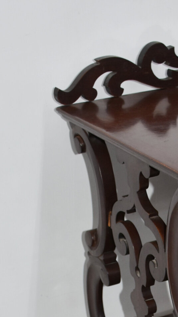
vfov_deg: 20.6
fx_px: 818
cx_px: 151
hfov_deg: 12.4
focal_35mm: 97
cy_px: 371
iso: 400
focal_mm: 23
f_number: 3.8
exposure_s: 1/60
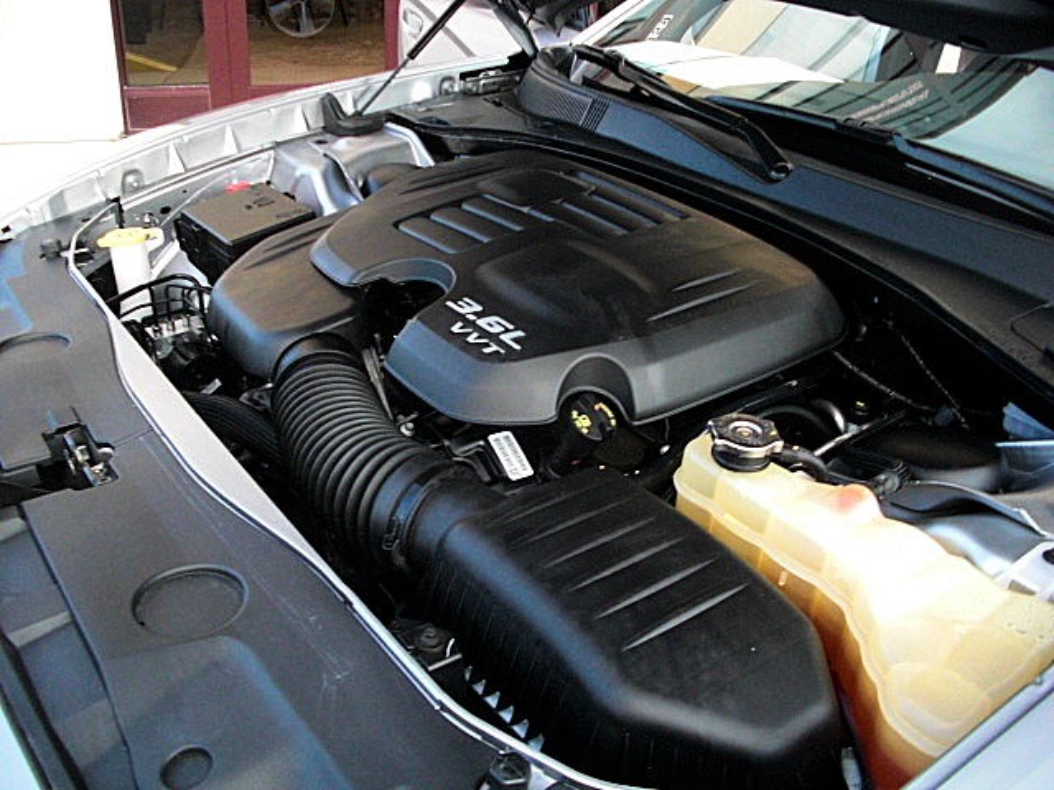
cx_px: 527
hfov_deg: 51.4
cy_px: 395
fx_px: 1096
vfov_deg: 39.7
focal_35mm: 36
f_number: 2.8
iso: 400
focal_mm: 6.3
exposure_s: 1/125
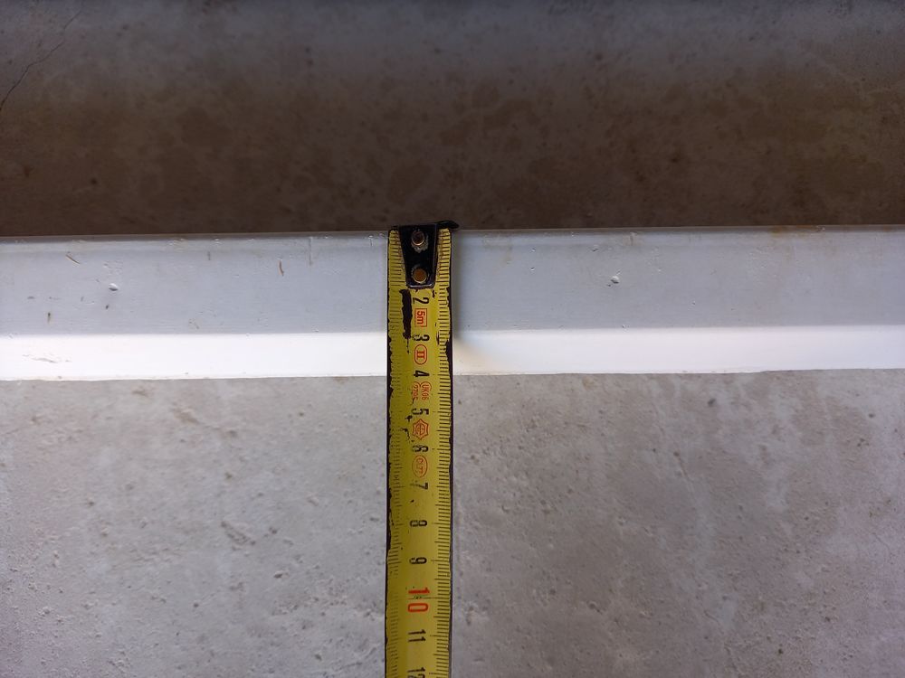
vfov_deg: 54.9
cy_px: 339
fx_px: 654
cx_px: 452
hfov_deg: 69.4
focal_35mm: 25
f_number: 1.8
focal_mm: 4.65
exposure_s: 1/50
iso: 50
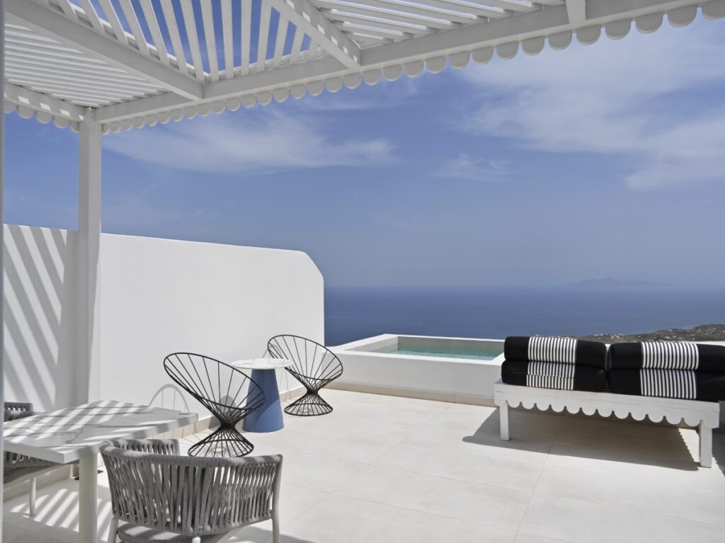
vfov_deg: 45.4
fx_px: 649
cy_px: 272
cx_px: 362
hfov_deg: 58.4
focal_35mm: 31
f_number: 11
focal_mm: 40
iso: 100
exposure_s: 1/350
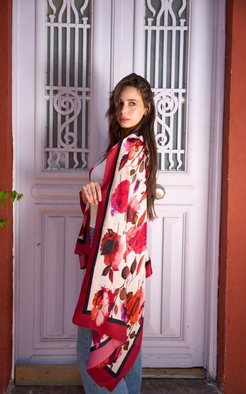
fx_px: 493
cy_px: 197
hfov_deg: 28.0
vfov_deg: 43.5
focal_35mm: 46
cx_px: 115
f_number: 3.2
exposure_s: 1/2000
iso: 400
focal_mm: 45
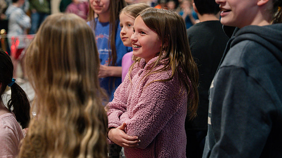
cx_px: 141
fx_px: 493
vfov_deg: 18.2
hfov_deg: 31.9
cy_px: 64
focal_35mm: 66
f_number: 2.8
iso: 2500
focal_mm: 62
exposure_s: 1/320
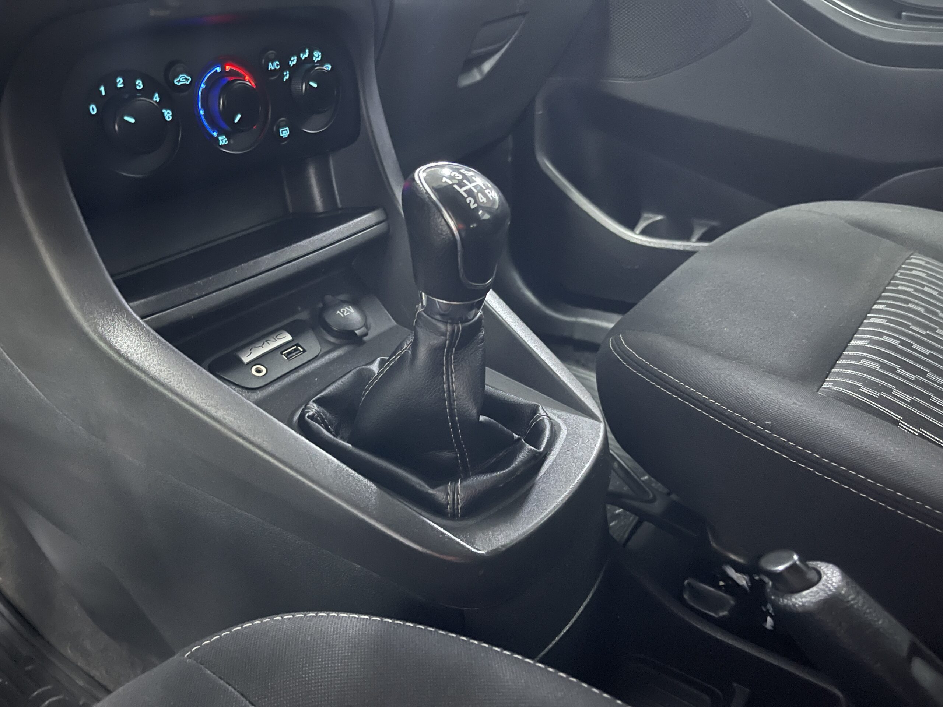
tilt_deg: -29.0
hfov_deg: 69.4
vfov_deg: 54.9
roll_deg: +2.4
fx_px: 681
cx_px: 472
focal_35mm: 25
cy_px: 354
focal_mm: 5.1
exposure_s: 1/9
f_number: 1.6
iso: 1000
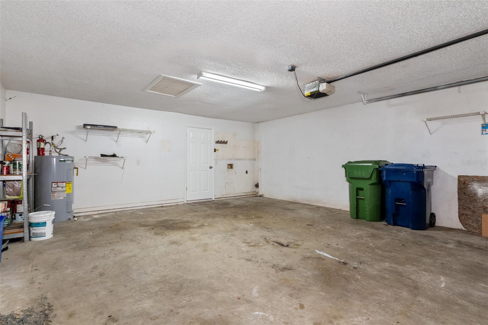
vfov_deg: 72.0
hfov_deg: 95.0
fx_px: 224
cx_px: 244
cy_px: 162
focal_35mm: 16
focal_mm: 11
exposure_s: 1/5
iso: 320
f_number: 8
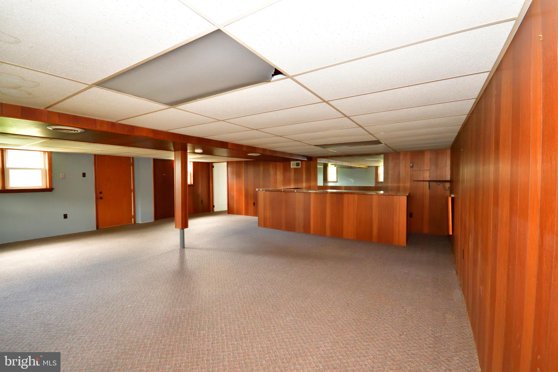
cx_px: 279
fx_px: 232
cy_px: 186
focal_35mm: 15
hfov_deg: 100.4
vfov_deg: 77.3
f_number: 5
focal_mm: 10
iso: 3200
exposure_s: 1/60
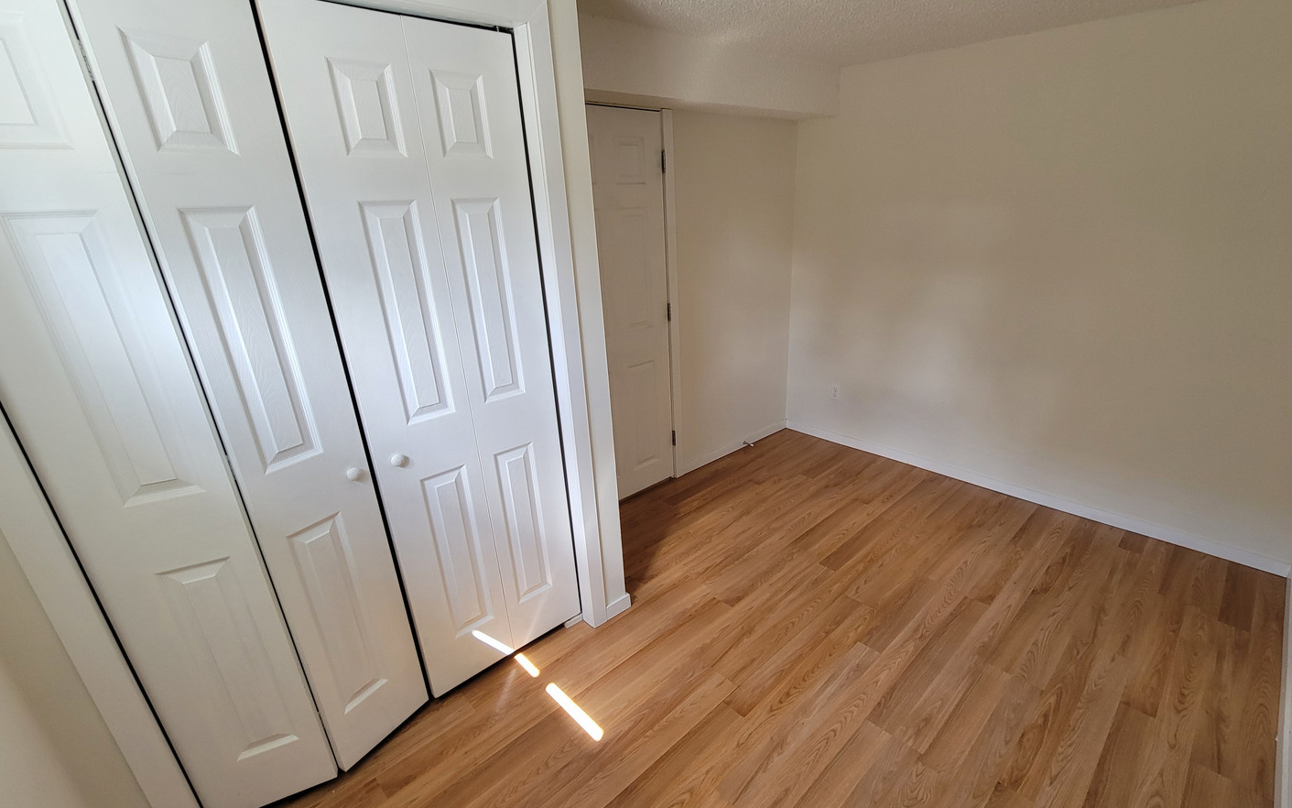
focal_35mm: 15
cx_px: 684
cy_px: 421
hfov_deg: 101.3
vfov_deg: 74.8
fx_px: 528
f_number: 2.2
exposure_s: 1/60
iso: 160
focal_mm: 2.2
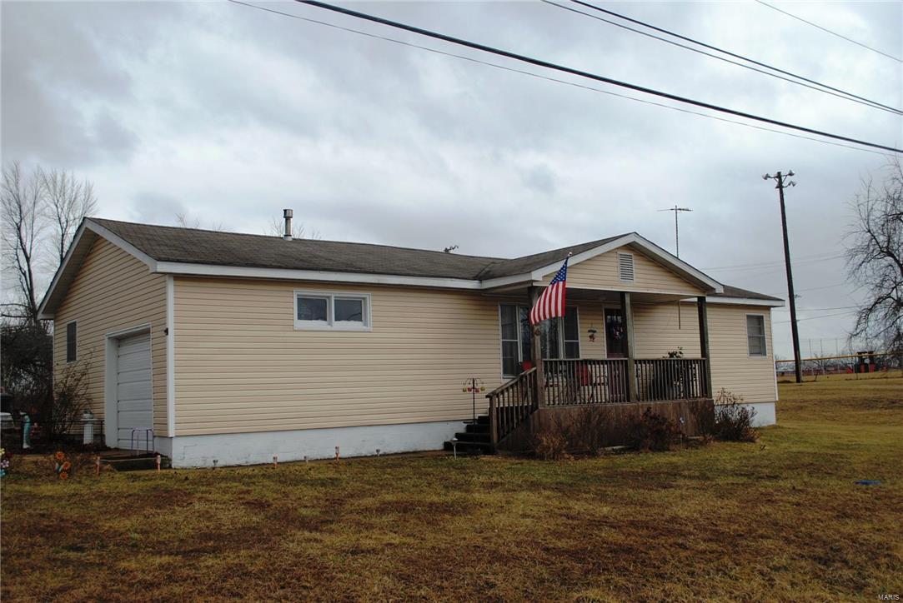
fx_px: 904
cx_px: 452
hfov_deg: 53.1
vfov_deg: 36.9
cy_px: 302
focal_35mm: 36
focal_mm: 24
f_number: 5.6
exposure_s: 1/200
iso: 100
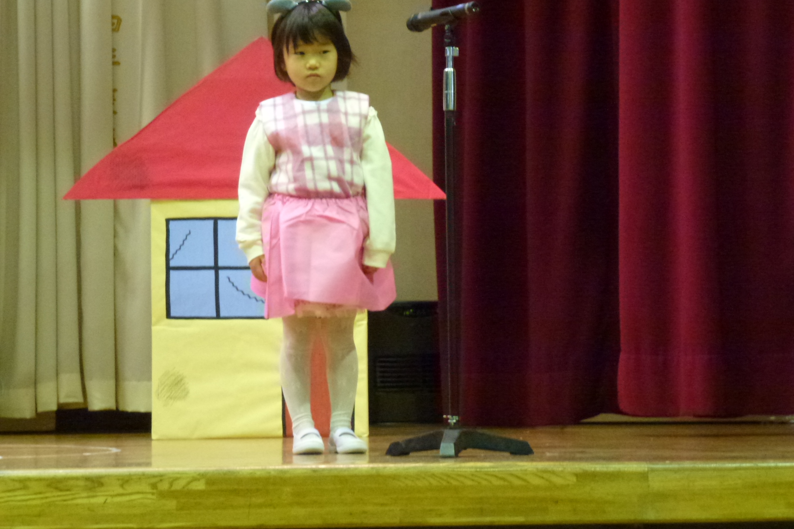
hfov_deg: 15.0
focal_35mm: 137
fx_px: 3021
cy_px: 242
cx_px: 398
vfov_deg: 10.0
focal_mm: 23.4
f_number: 5.2
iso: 800
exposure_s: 1/10
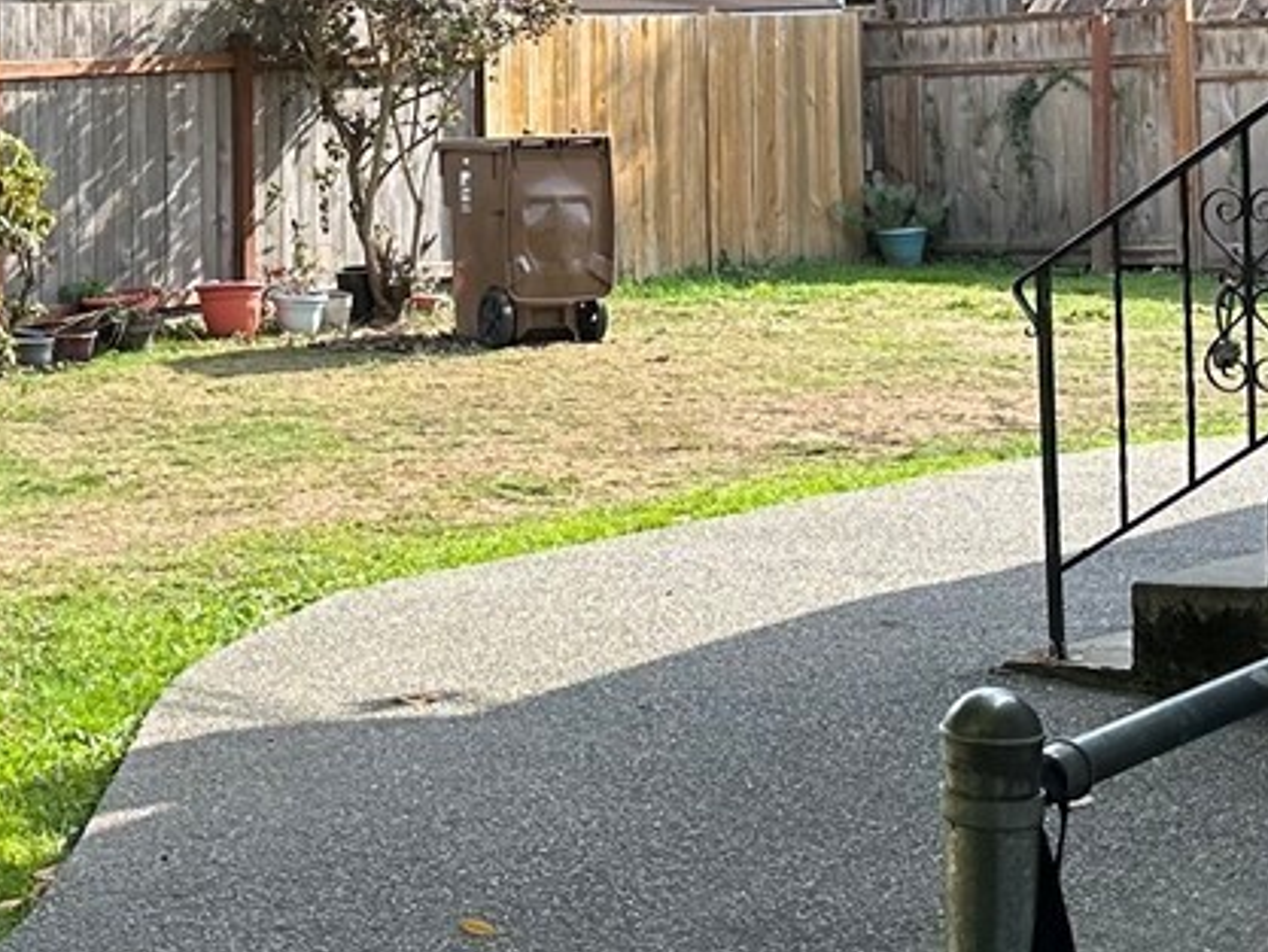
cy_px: 252
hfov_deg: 21.0
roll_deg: +1.5
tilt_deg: -2.5
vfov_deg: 16.0
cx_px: 252
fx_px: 3371
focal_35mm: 92
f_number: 1.78
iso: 80
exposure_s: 1/1988
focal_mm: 6.86
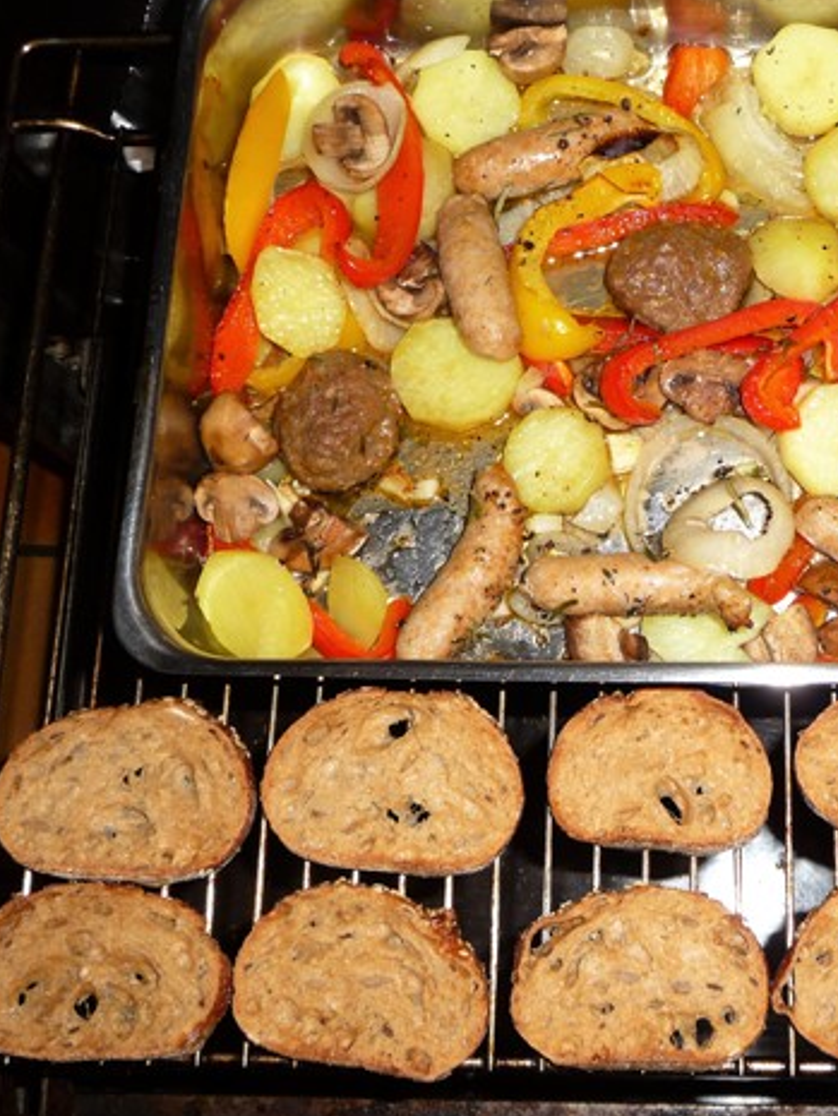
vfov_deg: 42.9
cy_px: 557
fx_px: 1420
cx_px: 644
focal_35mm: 44
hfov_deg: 32.2
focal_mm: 5.3
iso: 100
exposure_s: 1/30
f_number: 3.5
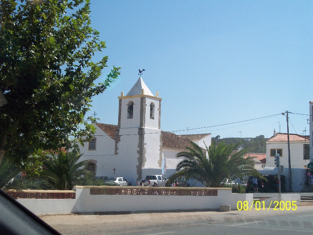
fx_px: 570
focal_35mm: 63
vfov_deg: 23.3
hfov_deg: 30.7
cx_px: 156
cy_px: 118
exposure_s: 1/500
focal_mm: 13.3
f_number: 5.6
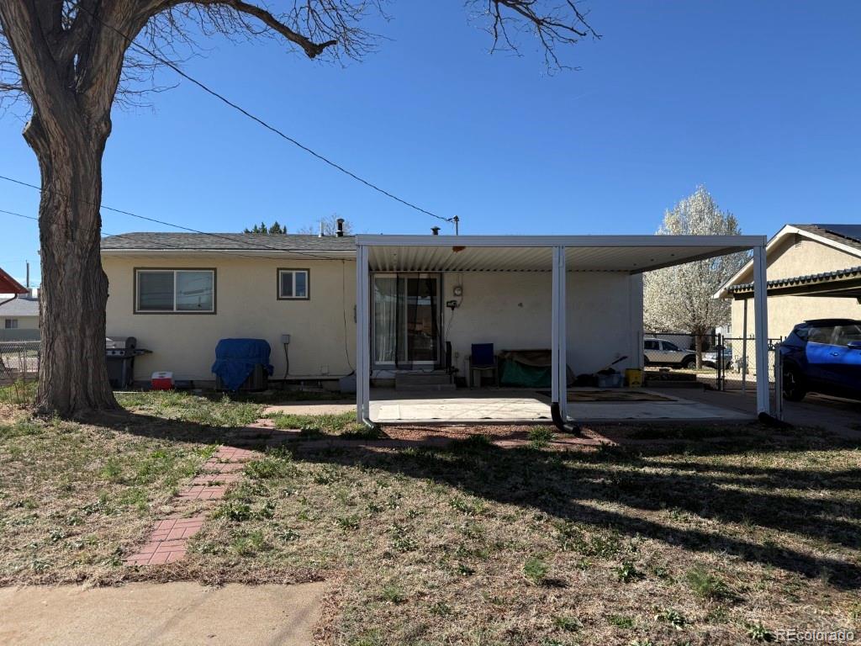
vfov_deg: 56.8
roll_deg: -0.7
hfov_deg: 71.6
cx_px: 430
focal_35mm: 24
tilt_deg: +3.4
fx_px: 597
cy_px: 323
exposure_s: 1/3759
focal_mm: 6.76
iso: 80
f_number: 1.78
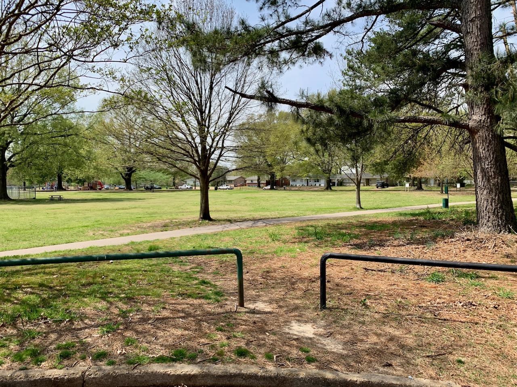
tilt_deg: +0.2
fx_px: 388
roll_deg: -1.6
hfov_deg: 67.3
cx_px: 258
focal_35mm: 26
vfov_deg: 53.1
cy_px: 194
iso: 25
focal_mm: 4.25
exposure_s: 1/1513
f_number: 1.8
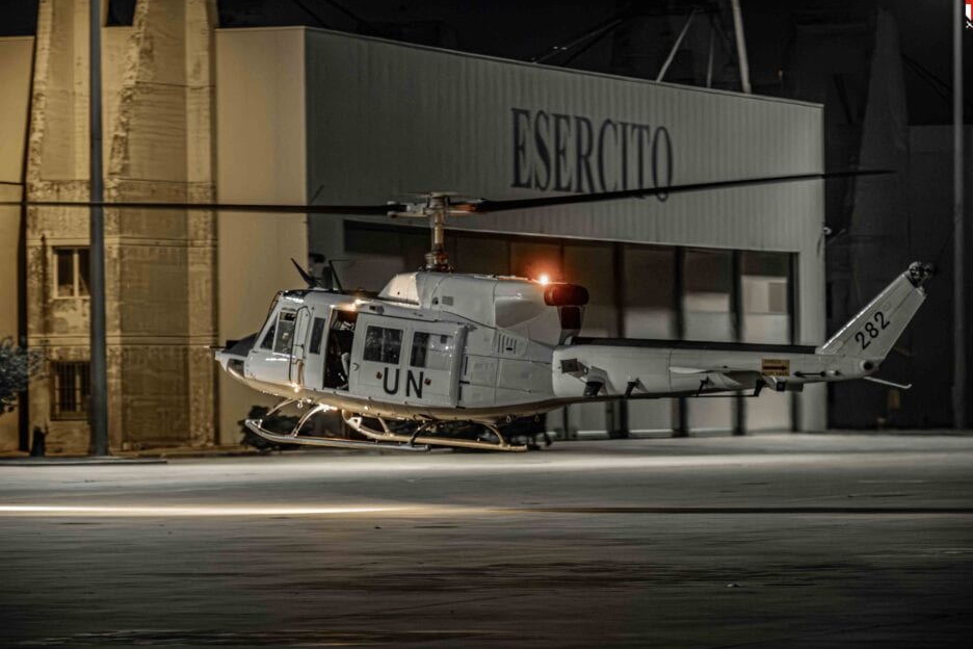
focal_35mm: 221
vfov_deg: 6.2
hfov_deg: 9.3
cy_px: 335
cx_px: 482
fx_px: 5973
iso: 5000
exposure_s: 1/40
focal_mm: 134.5
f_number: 4.4
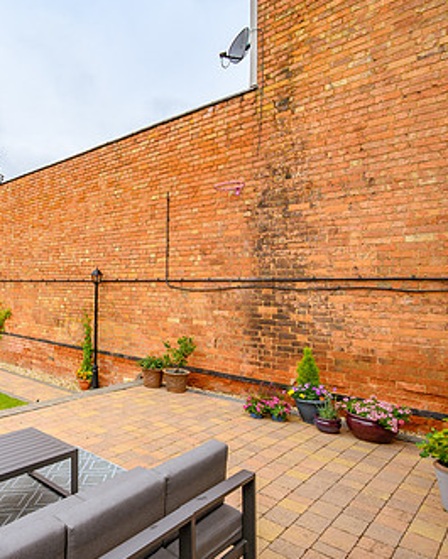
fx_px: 381
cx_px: 39
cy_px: 283
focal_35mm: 23
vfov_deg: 72.6
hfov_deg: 52.9
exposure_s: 1/320
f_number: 7.1
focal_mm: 14
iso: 100
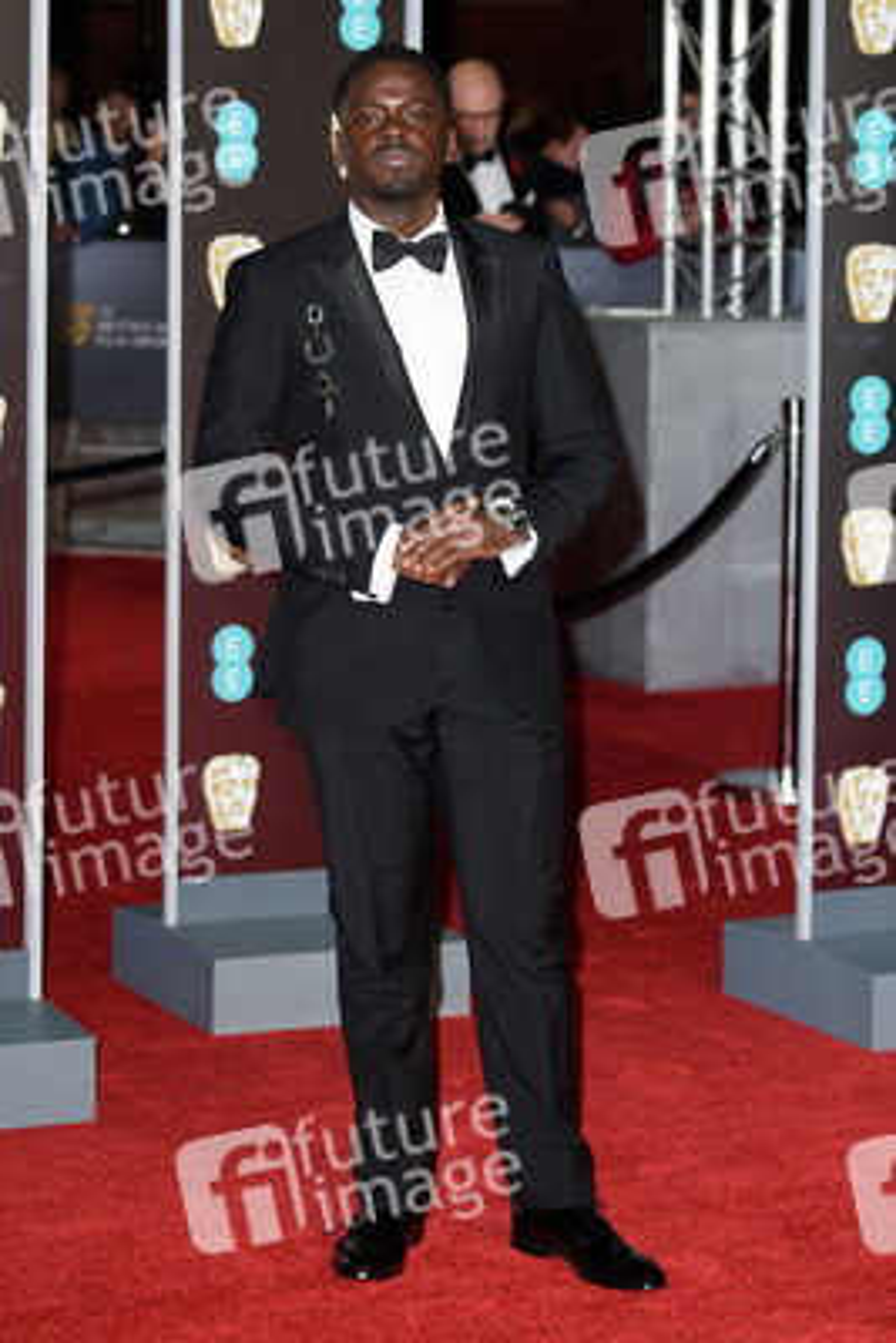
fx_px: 3543
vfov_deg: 21.5
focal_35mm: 95
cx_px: 448
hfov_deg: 14.4
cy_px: 672
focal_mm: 95
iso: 800
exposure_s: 1/250
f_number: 5.6
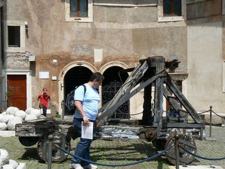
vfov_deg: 26.1
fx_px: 364
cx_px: 112
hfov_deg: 34.3
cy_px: 84
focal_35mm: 56
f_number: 5.6
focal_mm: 9.3
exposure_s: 1/400
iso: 80
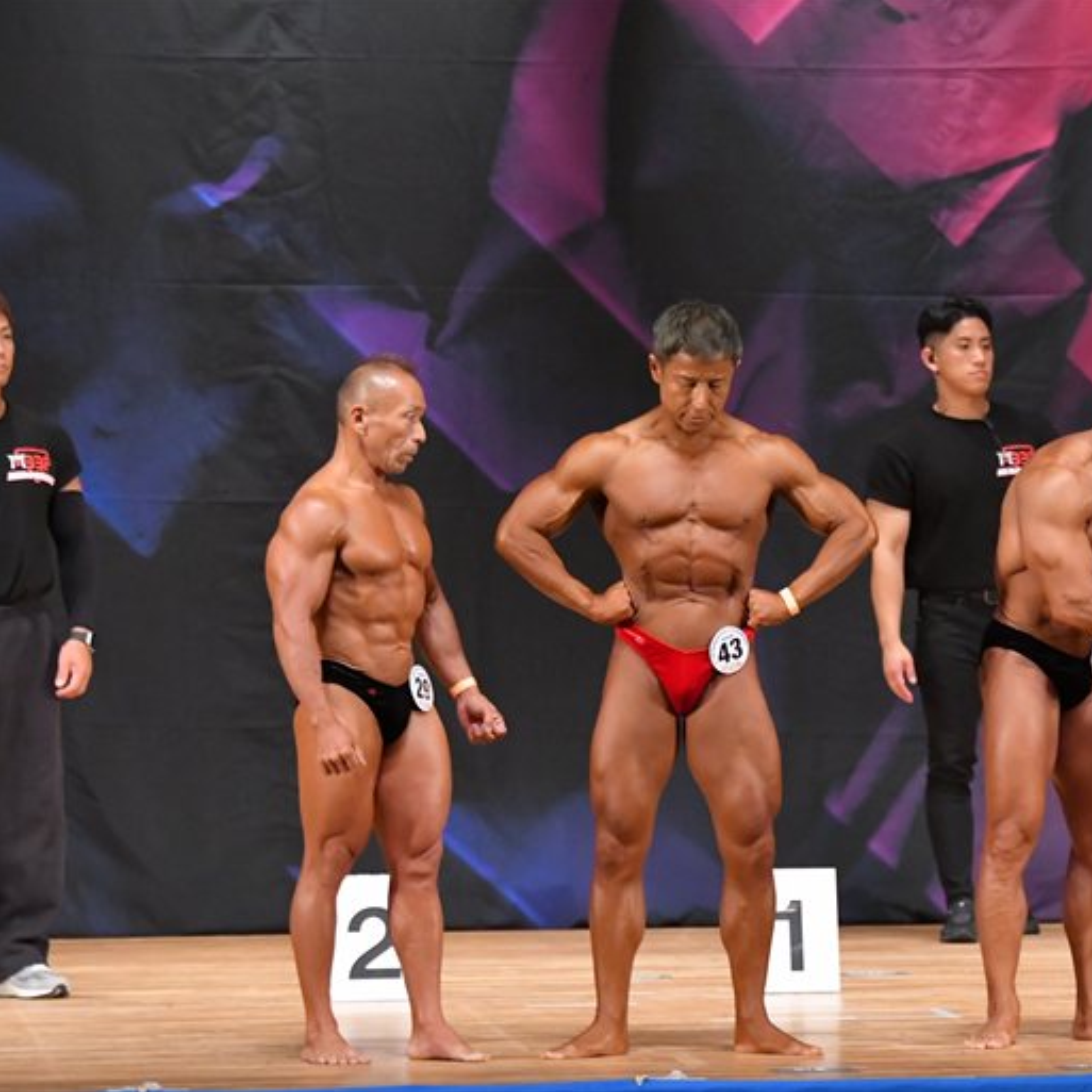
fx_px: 9244
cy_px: 545
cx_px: 784
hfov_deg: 6.8
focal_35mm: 259
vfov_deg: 6.8
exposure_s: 1/400
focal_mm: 135
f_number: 5.6
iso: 6400
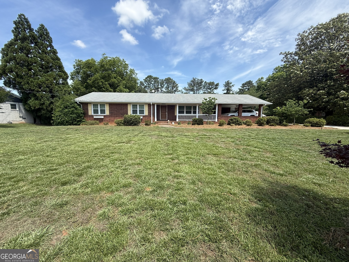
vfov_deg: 85.7
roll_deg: -0.6
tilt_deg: -6.0
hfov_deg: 102.1
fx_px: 141
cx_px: 174
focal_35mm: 14
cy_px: 131
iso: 50
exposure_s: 1/901
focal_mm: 2.22
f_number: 2.2
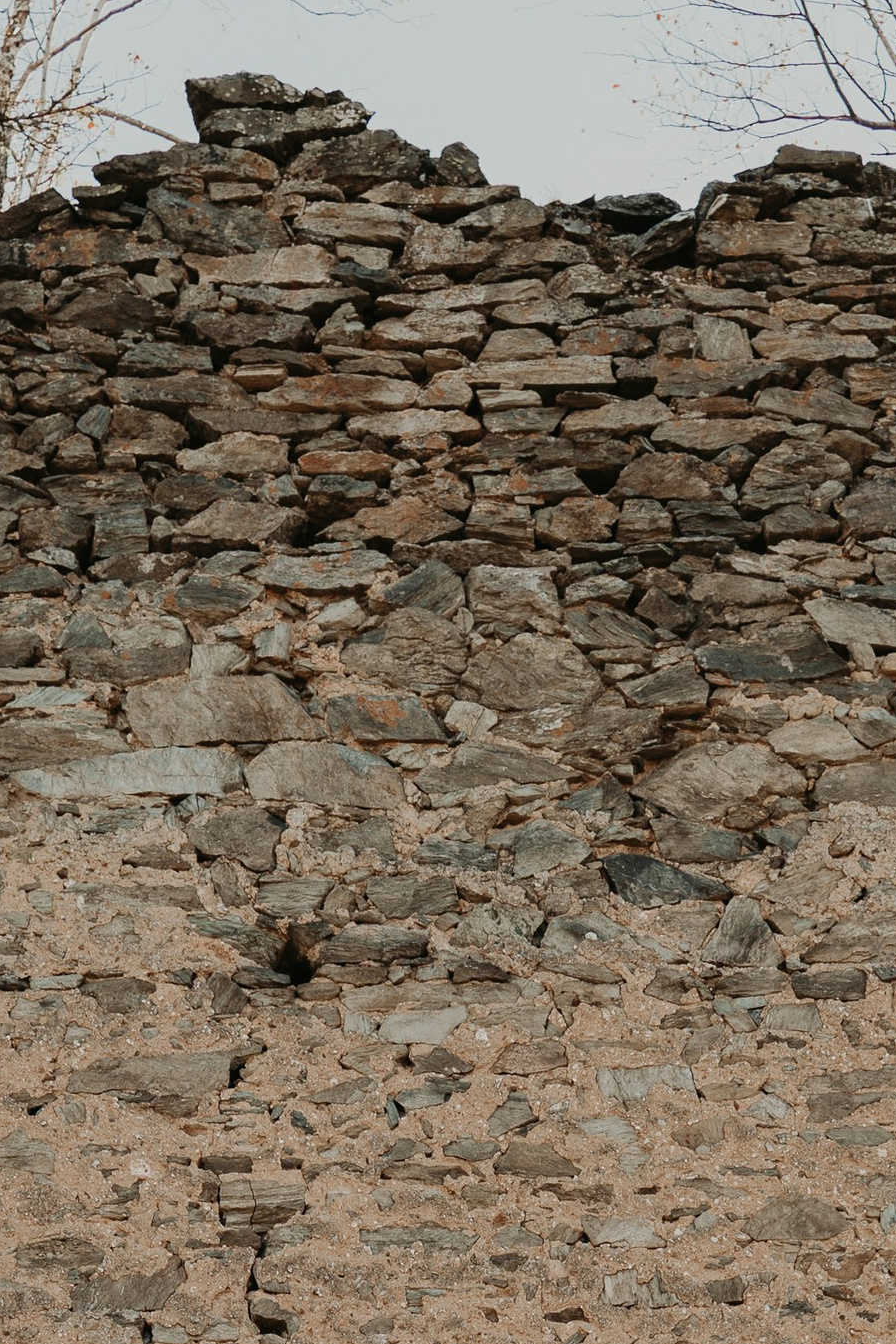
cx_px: 430
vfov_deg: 19.3
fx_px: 3733
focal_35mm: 100
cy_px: 1575
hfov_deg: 13.7
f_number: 2
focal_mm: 35
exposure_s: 1/1600
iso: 250
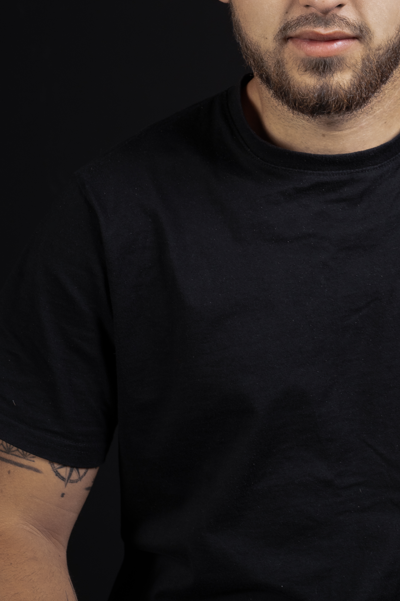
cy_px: 143
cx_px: 318
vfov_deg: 24.5
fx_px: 1367
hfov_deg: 16.5
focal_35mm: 82
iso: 400
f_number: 6.3
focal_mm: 50
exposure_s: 1/125
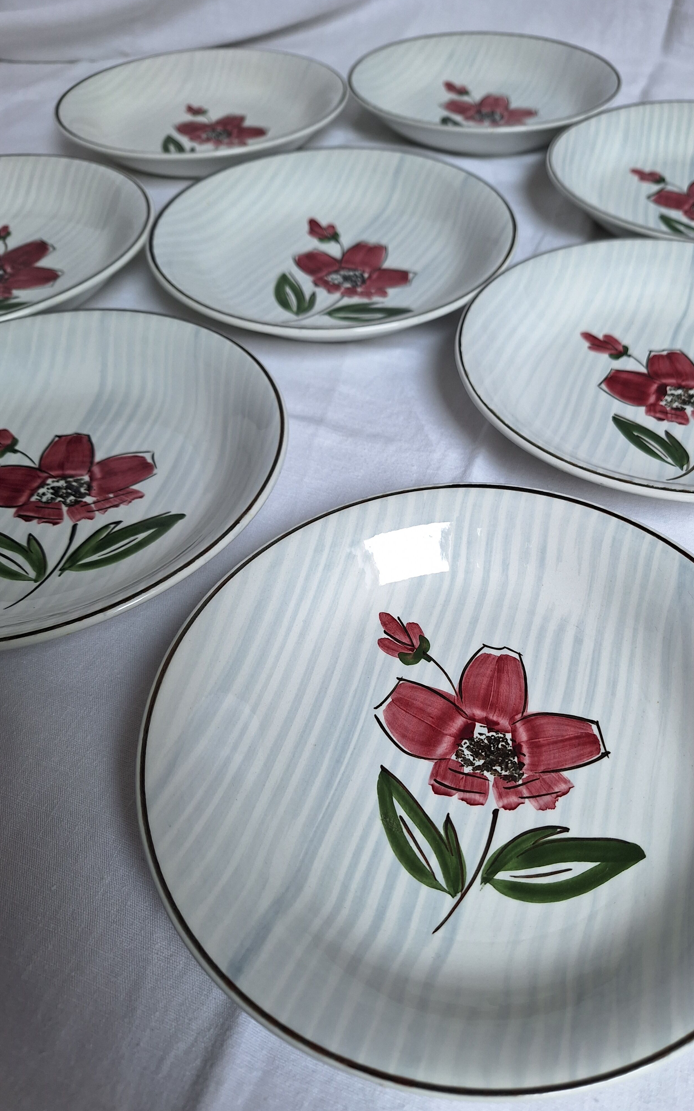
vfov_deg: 72.5
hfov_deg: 49.0
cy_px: 557
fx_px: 757
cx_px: 411
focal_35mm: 25
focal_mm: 5.54
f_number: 1.8
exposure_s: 1/315
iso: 40
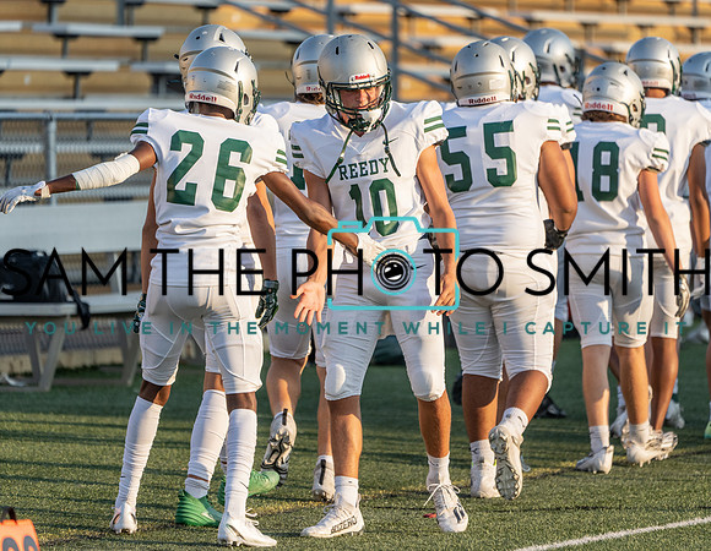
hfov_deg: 4.2
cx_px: 389
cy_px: 267
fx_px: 9718
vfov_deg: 3.3
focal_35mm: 467
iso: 640
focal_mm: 397
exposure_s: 1/1000
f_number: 5.6
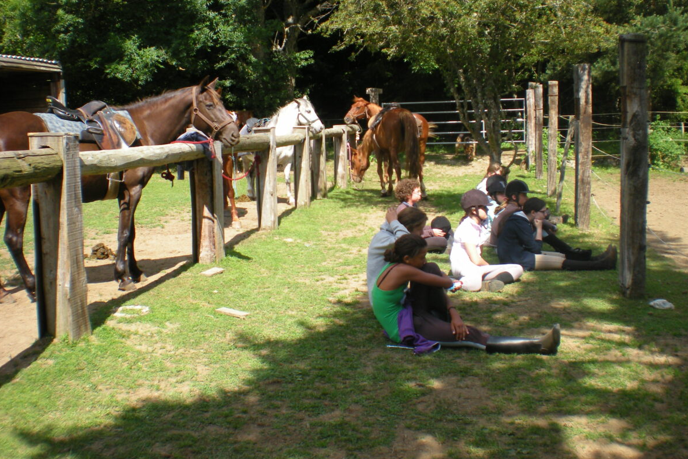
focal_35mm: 40
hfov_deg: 48.5
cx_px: 346
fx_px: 764
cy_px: 209
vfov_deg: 33.4
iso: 64
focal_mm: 6.3
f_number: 4.6
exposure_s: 1/220
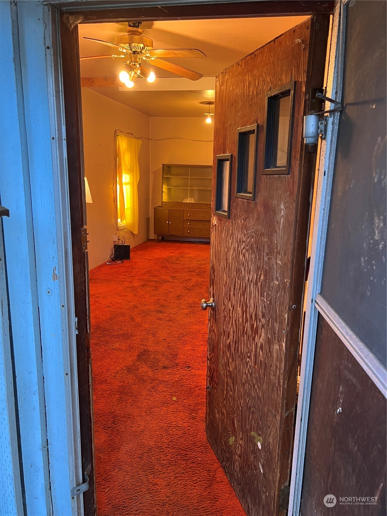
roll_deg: -0.8
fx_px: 388
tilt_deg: -12.2
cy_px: 258
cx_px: 194
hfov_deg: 53.1
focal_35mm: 26
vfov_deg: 67.3
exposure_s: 1/60
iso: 160
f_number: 1.5
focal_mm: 5.7
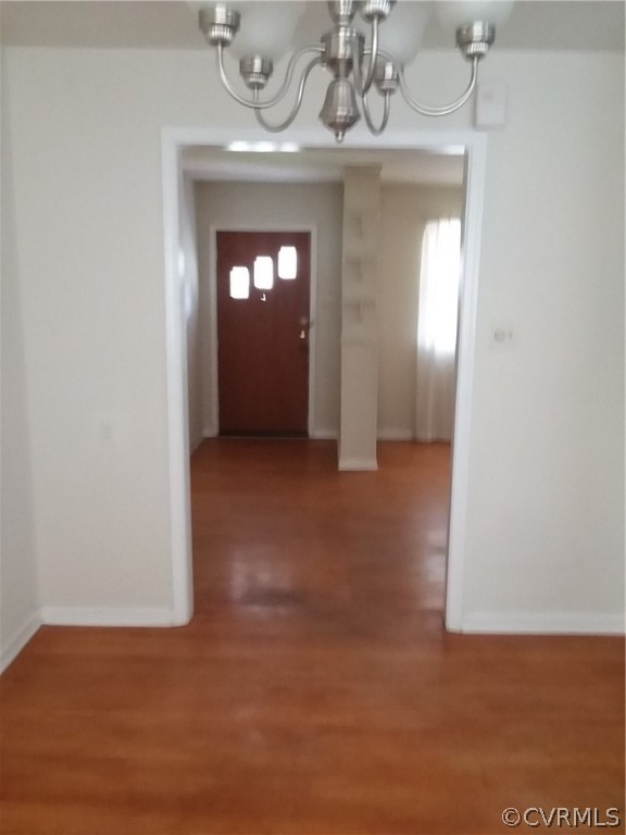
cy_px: 418
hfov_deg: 48.2
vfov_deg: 61.7
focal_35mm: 29
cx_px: 313
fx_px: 699
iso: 200
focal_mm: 2.47
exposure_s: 1/15
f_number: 1.9
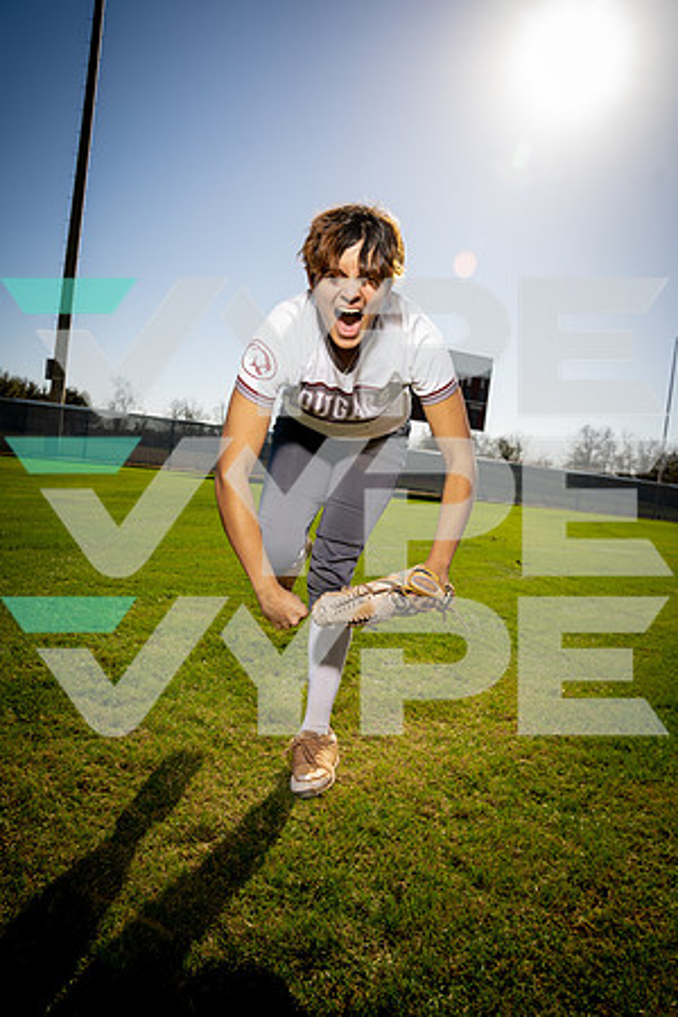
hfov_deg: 53.1
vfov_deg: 73.7
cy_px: 508
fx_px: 678
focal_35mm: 24
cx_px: 339
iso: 100
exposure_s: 1/250
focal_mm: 24
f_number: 7.1
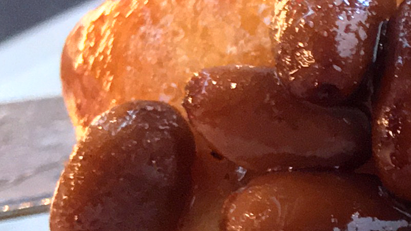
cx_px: 829
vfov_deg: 7.5
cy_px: 365
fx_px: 1733
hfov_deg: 12.0
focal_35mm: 159
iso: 200
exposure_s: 1/17
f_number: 2.2
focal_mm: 4.2
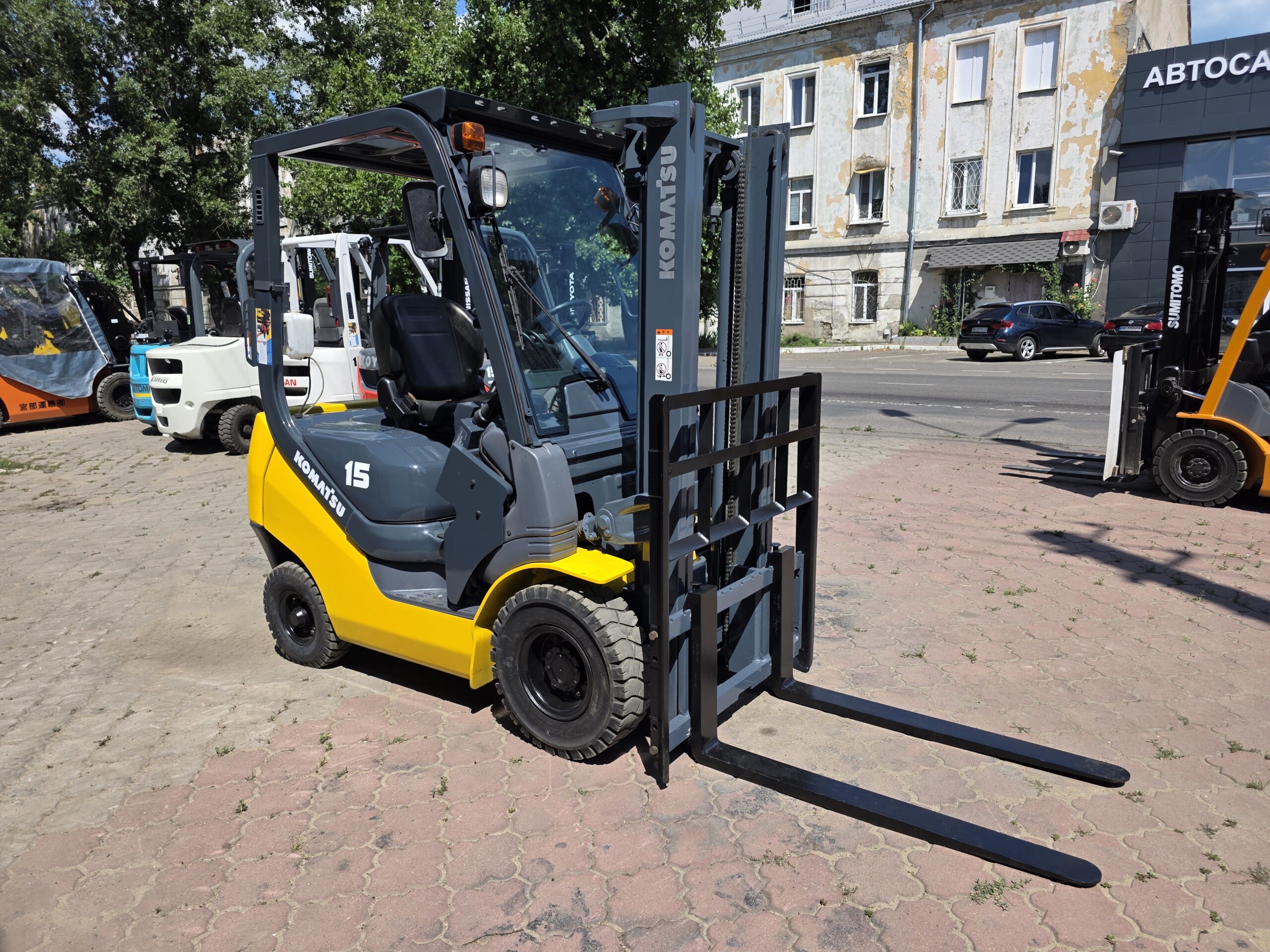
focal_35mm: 23
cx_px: 635
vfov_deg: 58.9
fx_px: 844
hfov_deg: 73.9
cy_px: 476
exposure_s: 1/5296
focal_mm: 6.3
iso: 80
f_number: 1.7
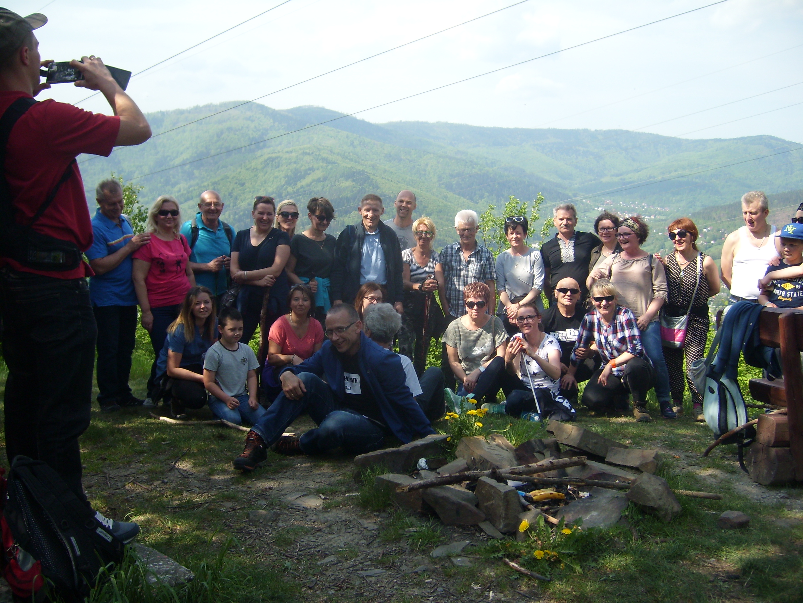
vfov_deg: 40.7
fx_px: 812
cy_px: 302
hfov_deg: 52.6
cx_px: 402
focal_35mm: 35
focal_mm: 5.8
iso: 50
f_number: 7.1
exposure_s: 1/154
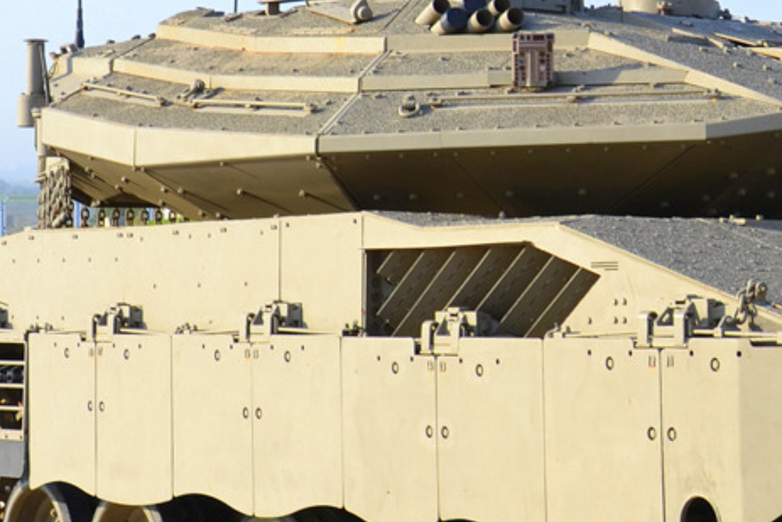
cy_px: 171
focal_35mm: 127
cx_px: 851
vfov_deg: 10.8
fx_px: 2759
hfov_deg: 15.7
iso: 100
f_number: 7.1
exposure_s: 1/200
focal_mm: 28
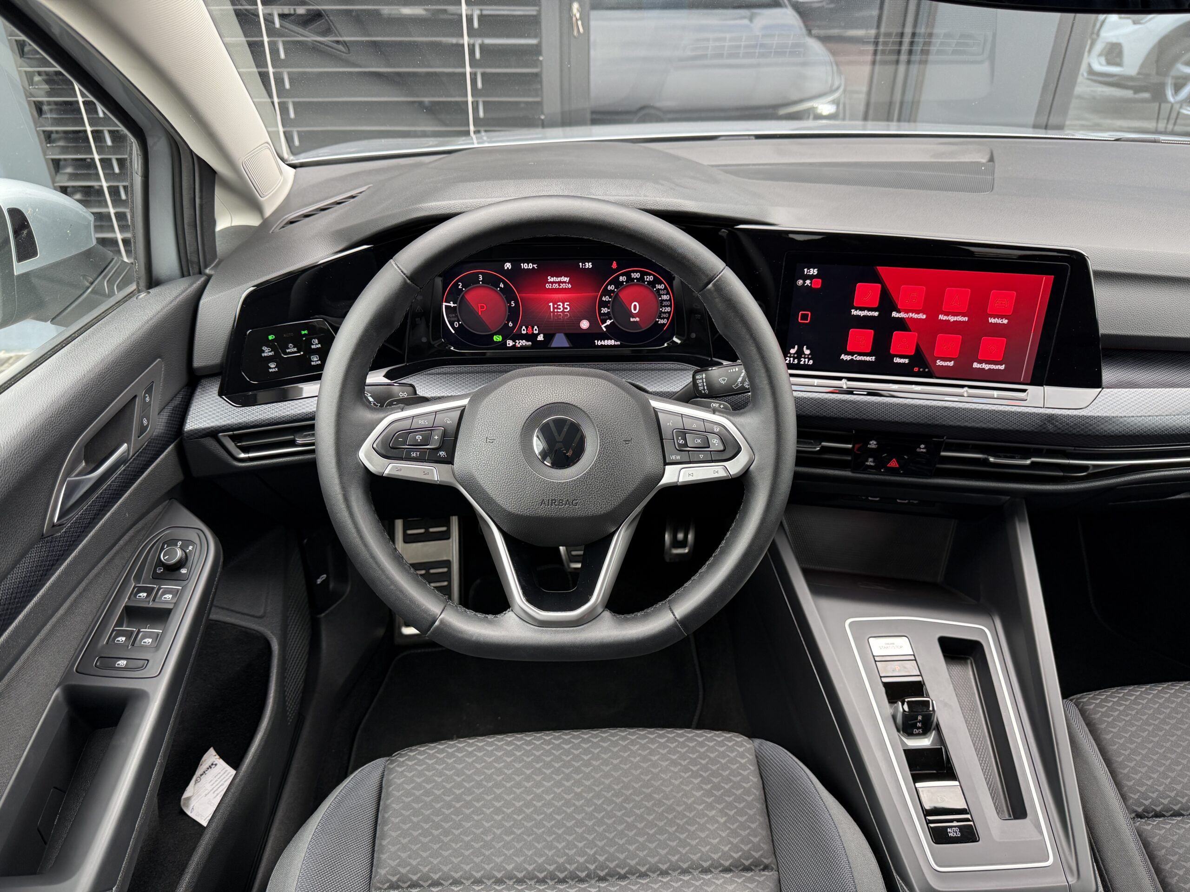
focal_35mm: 24
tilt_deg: -29.7
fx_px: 825
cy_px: 446
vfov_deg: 56.8
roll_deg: +0.5
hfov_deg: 71.6
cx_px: 595
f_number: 1.78
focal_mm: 6.76
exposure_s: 1/121
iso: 160
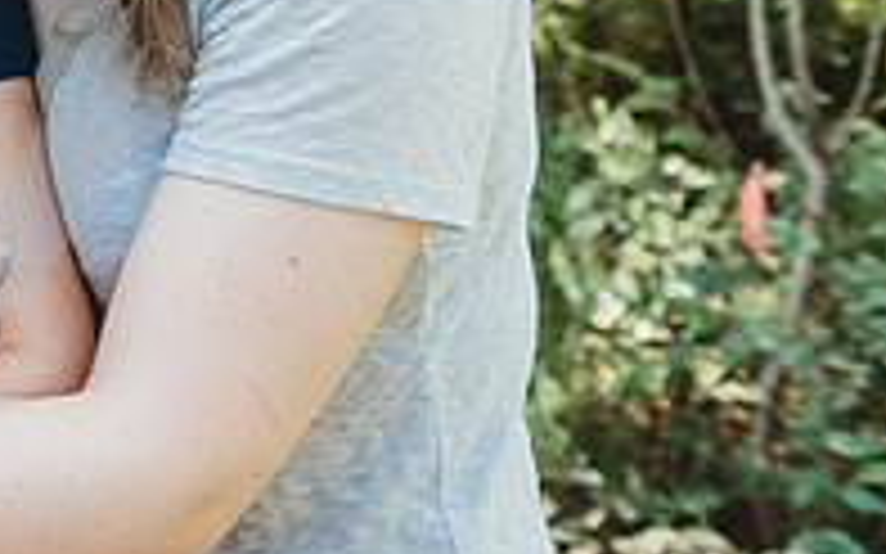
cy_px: -133
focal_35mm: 96
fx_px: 2317
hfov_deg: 19.2
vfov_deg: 13.2
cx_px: -400
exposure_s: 1/100
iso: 200
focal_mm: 32
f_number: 5
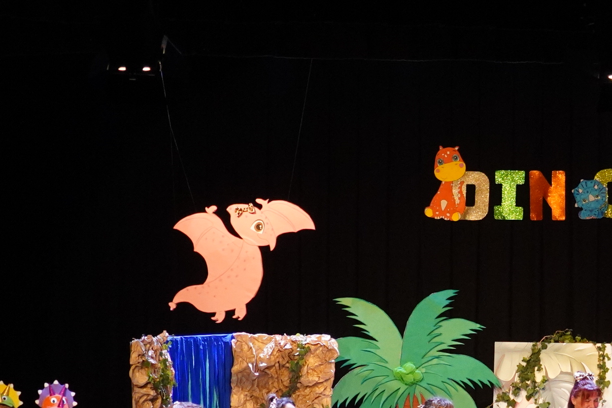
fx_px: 2856
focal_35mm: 168
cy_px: 448
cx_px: 672
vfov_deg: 8.1
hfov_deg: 12.0
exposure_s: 1/160
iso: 5000
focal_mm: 53
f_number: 4.5
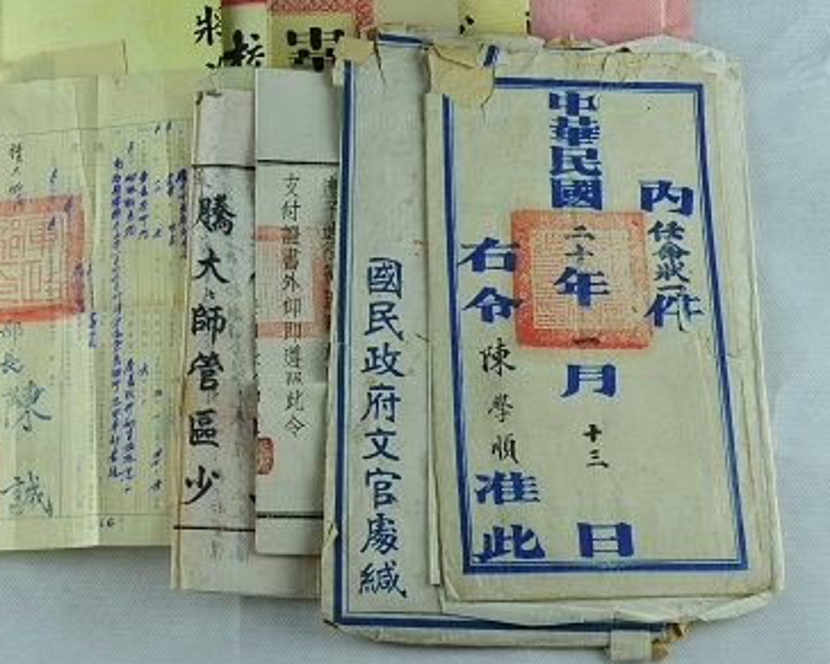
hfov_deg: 28.2
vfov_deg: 22.7
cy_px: 234
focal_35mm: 67
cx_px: 308
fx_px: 1645
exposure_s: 1/40
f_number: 8
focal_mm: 28
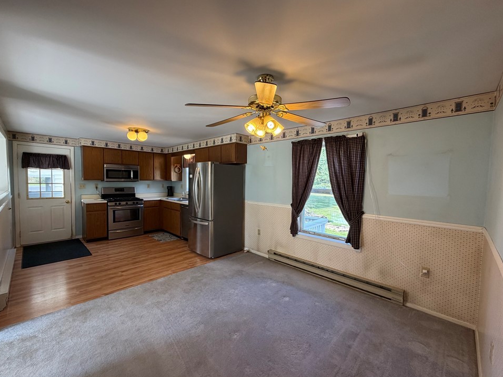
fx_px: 218
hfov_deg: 98.2
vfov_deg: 81.7
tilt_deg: -2.4
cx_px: 248
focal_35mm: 15
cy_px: 191
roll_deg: -0.6
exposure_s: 1/120
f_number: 2.2
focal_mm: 2.22
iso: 200
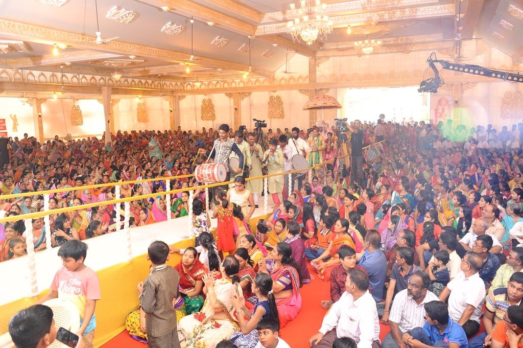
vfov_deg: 41.1
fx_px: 465
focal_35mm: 32
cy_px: 174
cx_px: 262
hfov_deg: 58.8
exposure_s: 1/160
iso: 640
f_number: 5
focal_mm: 32
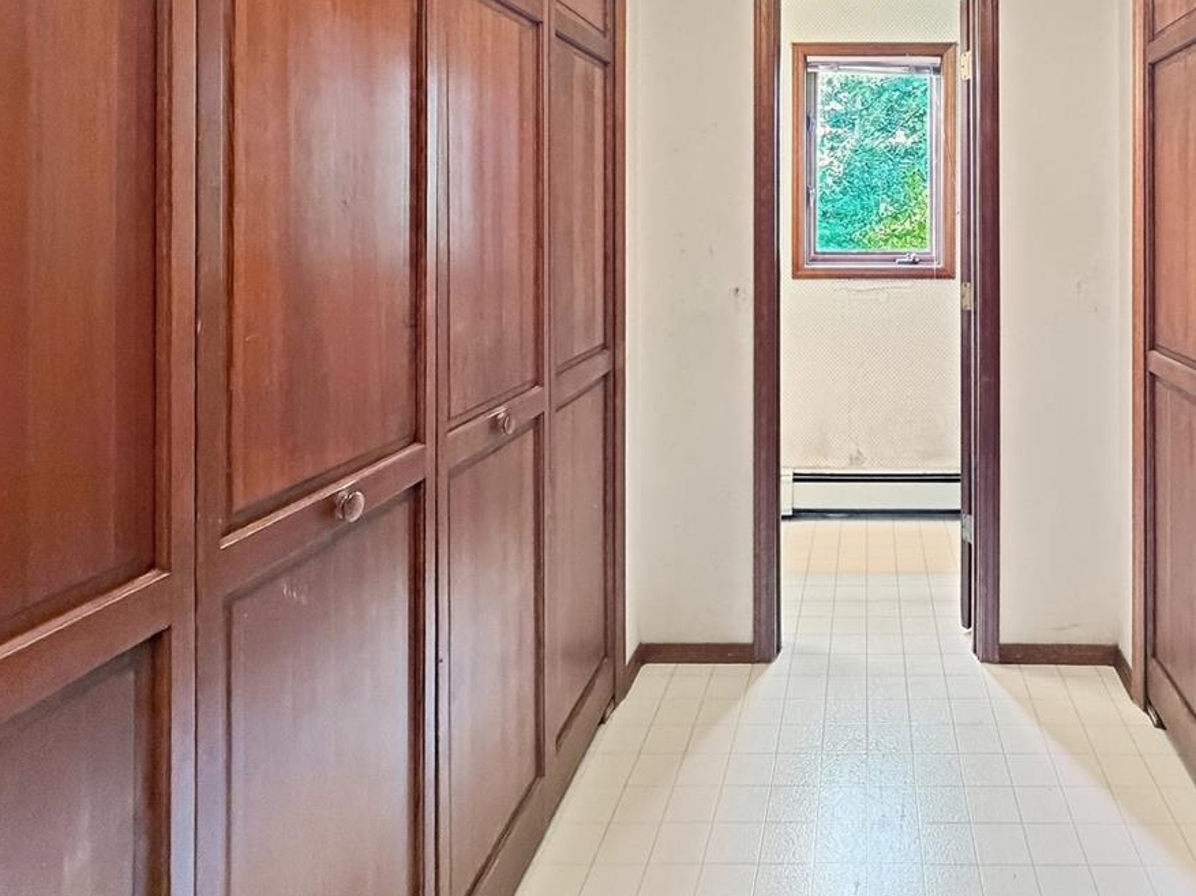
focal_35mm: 23
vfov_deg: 55.4
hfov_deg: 69.9
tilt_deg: +1.0
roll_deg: +0.9
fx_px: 794
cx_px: 870
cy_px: 200
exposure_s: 1/60
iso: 640
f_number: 2.2
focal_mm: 2.2
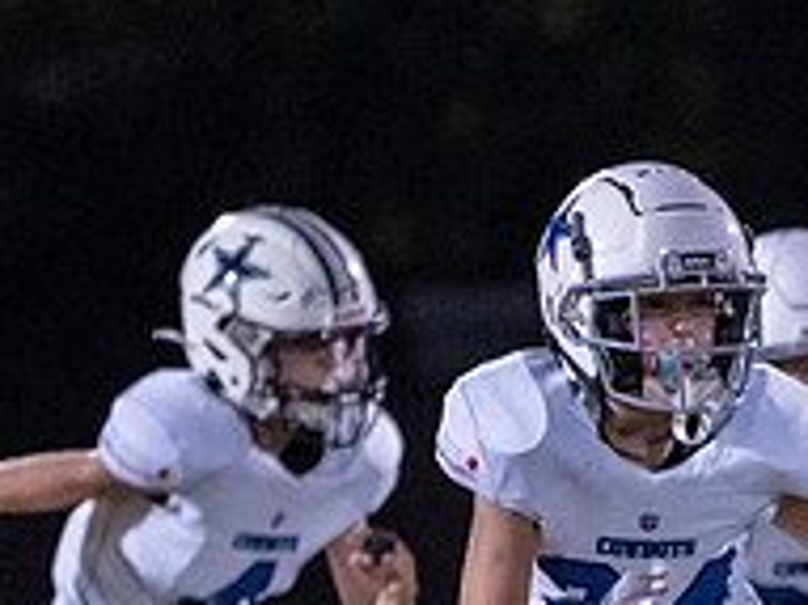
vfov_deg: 1.8
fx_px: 19268
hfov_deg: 2.4
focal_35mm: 826
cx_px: 1226
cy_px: 708
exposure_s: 1/1000
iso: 4000
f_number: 1.8
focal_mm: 135
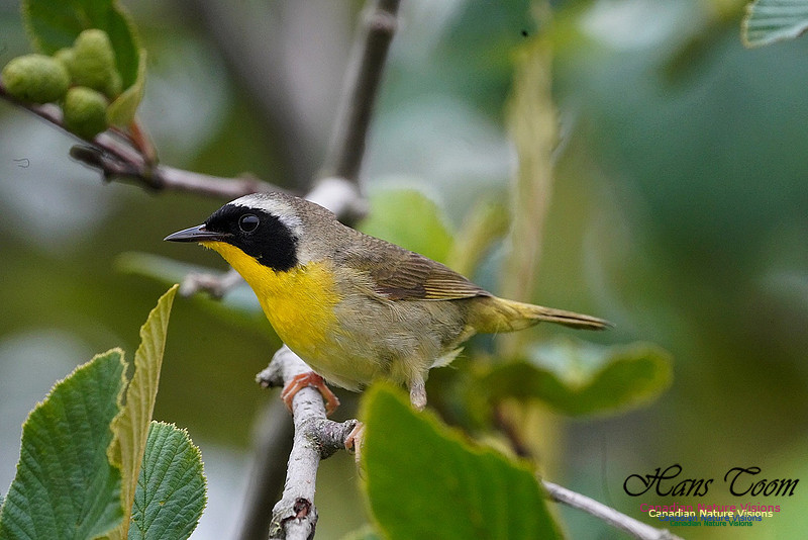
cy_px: 270
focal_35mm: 1200
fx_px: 26942
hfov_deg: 1.7
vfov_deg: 1.1
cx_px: 404
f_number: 14
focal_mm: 1200
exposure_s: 1/250
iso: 6400
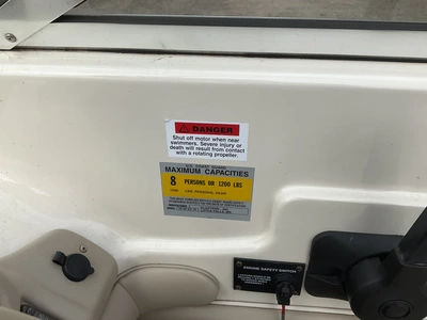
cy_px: 160
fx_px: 358
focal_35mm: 29
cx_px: 214
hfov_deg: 61.7
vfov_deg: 48.2
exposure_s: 1/997
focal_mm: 3
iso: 25
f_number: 1.8
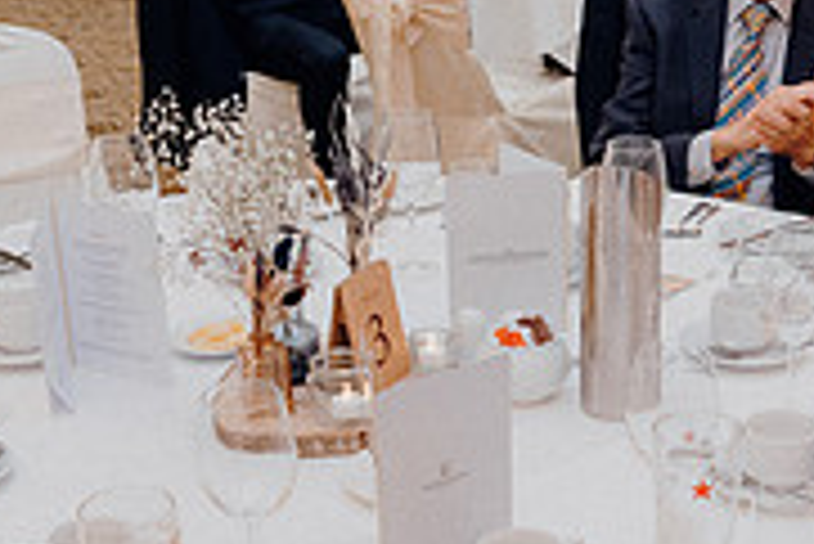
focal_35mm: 77
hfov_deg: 26.1
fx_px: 1742
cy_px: 492
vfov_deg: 17.5
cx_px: 558
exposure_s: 1/160
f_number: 3.5
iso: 2500
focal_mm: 24
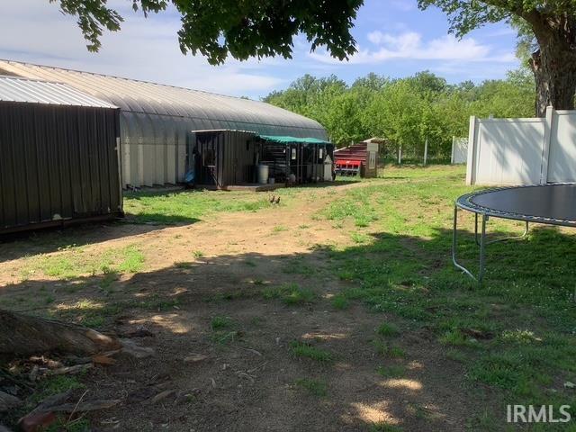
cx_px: 288
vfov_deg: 45.4
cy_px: 216
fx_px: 516
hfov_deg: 58.4
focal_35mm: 31
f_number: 2.4
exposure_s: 1/823
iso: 25
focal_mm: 3.3
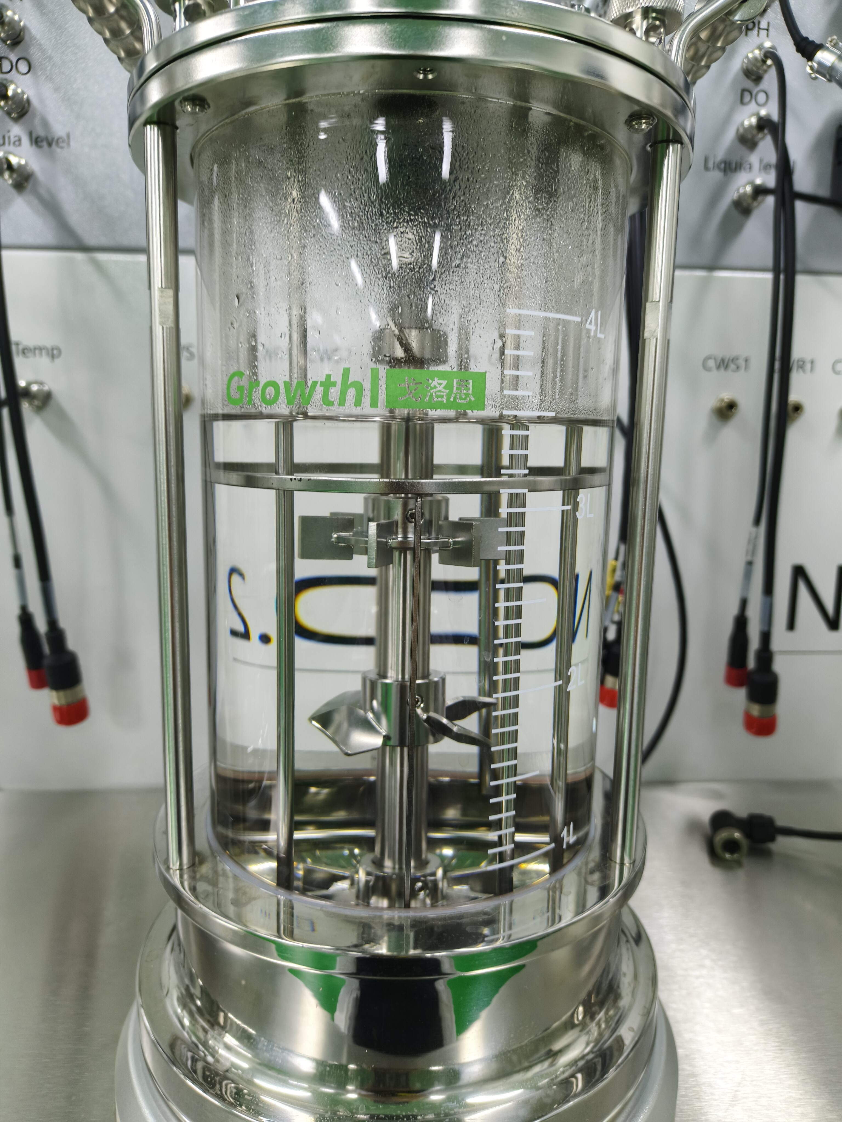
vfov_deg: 73.9
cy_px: 561
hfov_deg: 58.9
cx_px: 421
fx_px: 746
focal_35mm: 23
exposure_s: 1/50
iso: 250
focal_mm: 5.56
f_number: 1.88
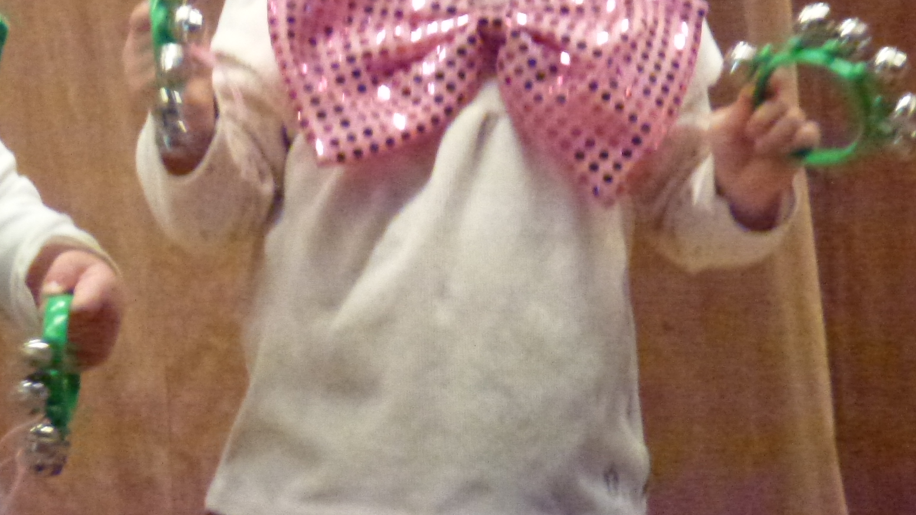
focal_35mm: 691
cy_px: -45
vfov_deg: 1.8
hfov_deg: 3.1
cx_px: 433
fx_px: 16784
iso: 1600
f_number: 5.9
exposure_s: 1/60
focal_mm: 68.8
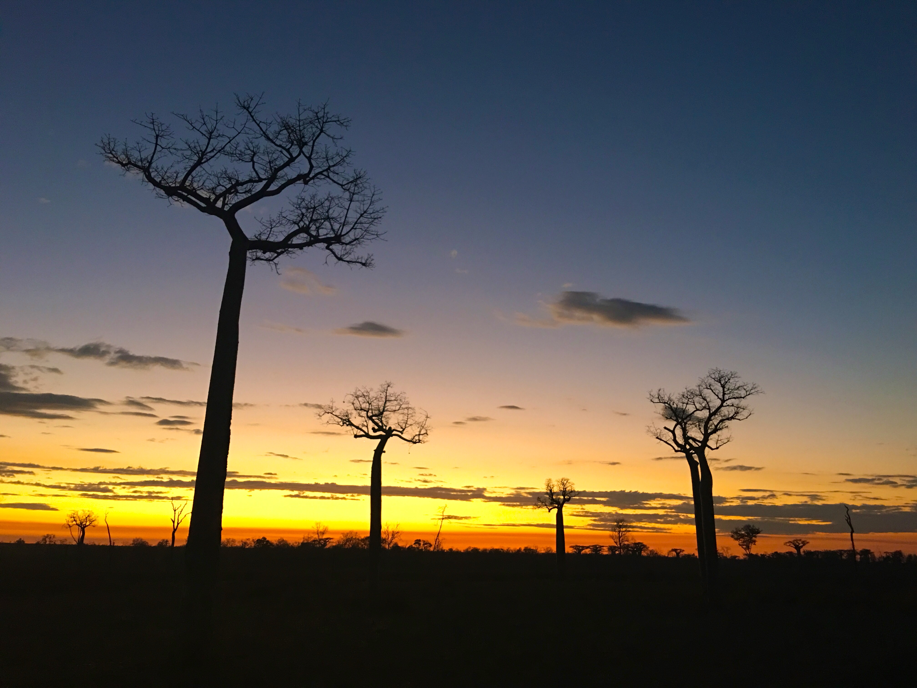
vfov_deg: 48.2
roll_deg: -1.3
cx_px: 458
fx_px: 768
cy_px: 344
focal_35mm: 29
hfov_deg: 61.7
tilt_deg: +16.8
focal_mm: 4.15
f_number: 2.2
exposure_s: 1/17
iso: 100
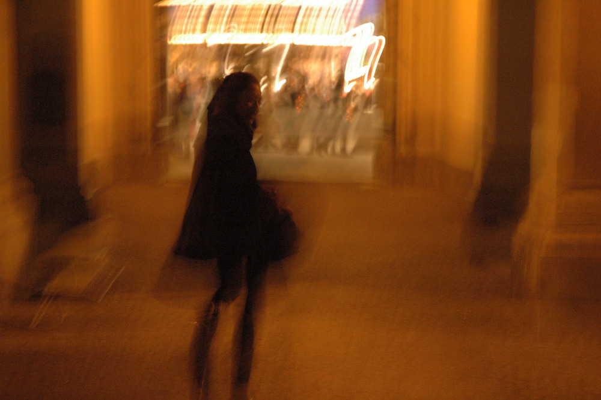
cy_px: 200
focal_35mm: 84
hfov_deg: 24.2
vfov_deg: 16.2
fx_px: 1401
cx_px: 300
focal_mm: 56
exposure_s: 1/4
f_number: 4.5
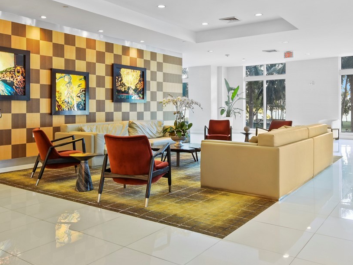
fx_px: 306
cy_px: 112
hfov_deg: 60.0
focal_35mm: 30
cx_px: 172
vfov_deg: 46.6
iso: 250
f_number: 5.6
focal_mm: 10
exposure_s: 1/4
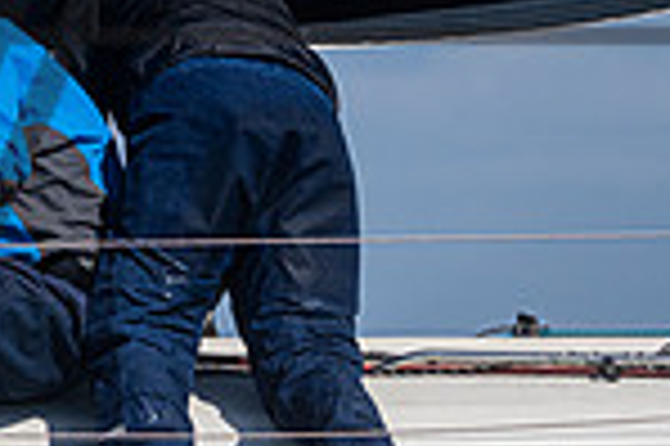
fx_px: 11768
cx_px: -522
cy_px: 142
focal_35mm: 633
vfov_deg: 2.2
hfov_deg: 3.2
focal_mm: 160
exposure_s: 1/6400
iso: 400
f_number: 6.3
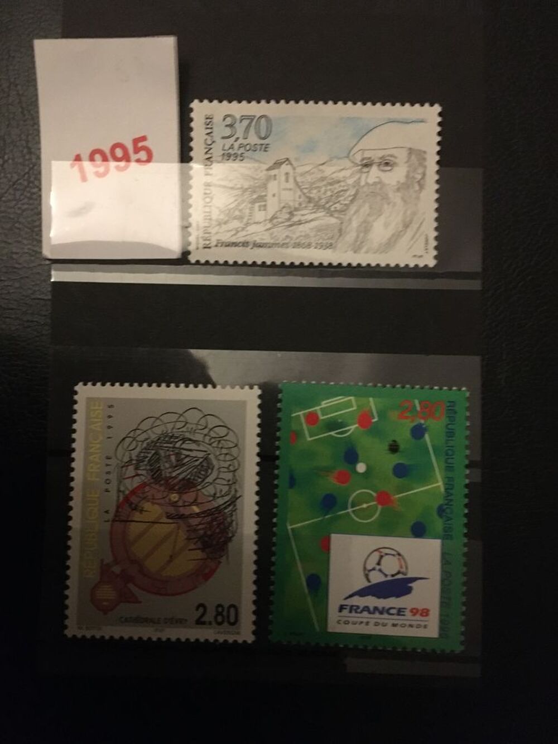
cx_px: 279
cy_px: 372
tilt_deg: -85.6
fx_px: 623
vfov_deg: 61.7
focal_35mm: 29
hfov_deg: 48.2
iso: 320
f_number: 2.2
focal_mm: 4.15
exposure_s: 1/17
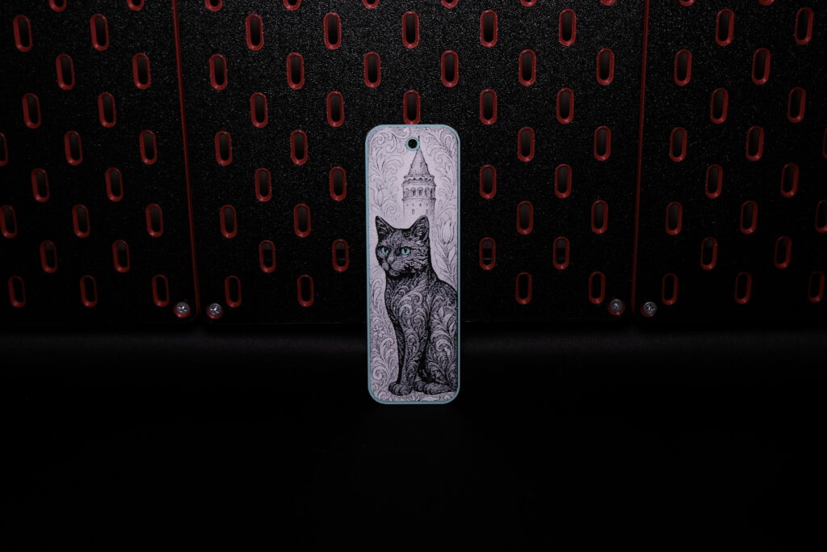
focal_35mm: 47
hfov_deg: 41.9
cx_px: 414
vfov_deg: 28.7
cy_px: 276
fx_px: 1080
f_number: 4.7
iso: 250
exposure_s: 1/15
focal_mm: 31.4
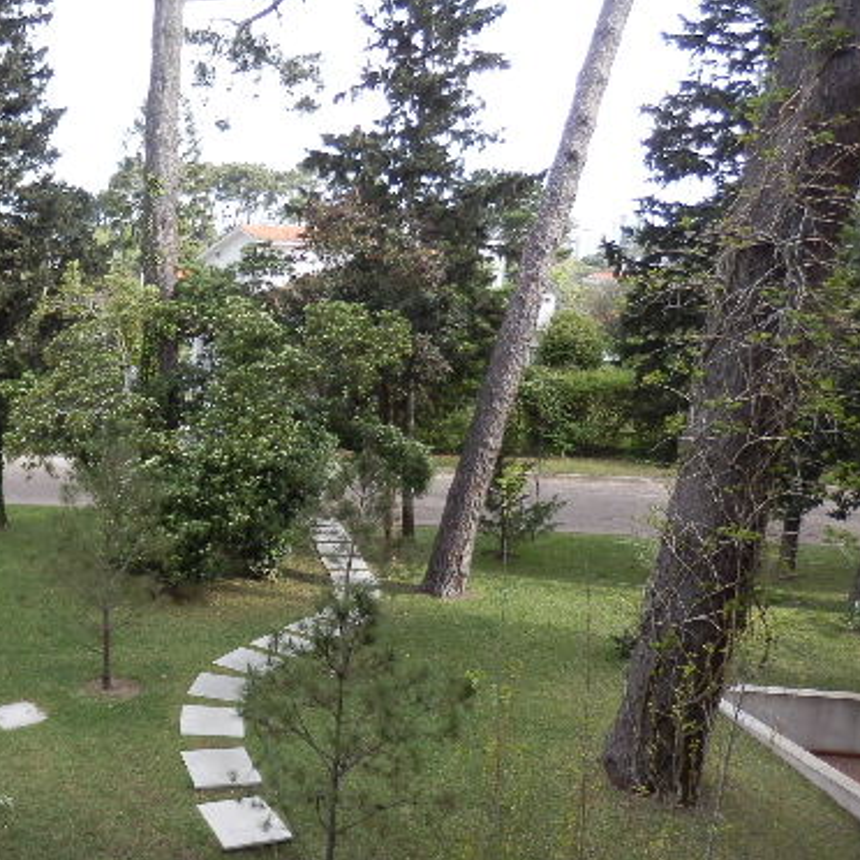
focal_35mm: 38
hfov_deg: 41.3
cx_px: 132
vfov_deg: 43.9
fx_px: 1068
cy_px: 421
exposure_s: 1/200
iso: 80
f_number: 3
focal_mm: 4.5
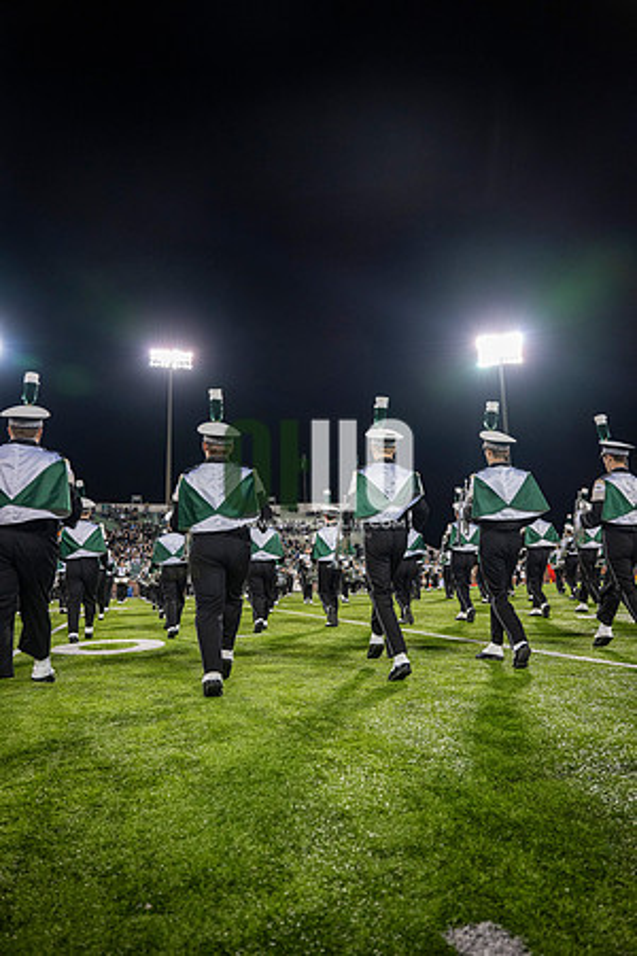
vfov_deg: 73.7
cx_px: 318
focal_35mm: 24
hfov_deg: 53.1
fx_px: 637
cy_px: 478
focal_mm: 24
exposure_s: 1/500
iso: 1250
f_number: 3.2
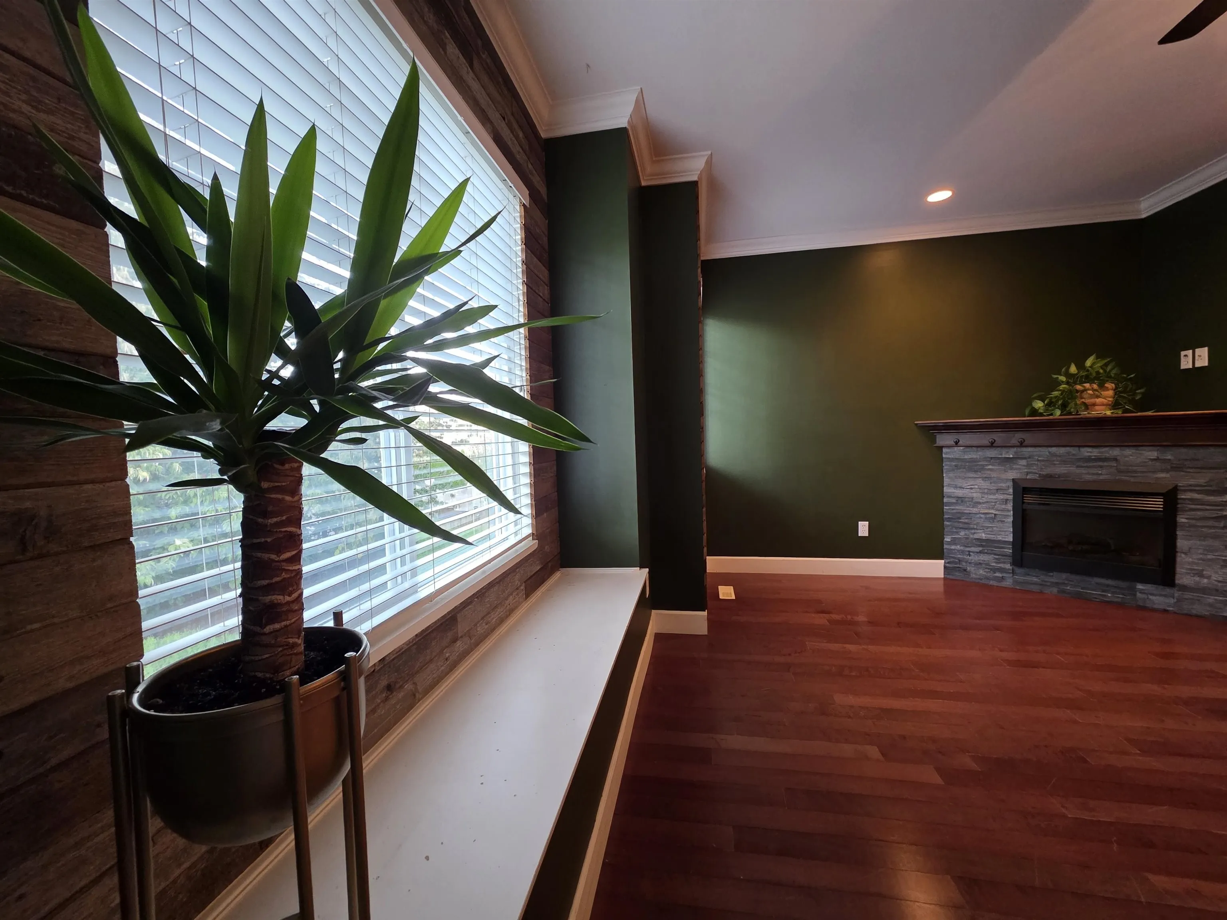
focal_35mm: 13
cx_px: 614
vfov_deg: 89.9
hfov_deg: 106.2
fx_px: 461
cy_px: 460
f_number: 1.9
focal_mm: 2.2
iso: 400
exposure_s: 1/60
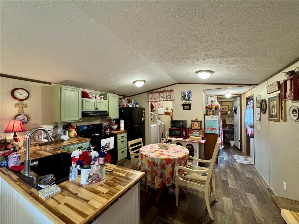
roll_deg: +0.8
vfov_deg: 85.7
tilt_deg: +0.1
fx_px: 121
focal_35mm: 14
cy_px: 112
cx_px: 150
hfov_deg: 102.1
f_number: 2.2
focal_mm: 2.22
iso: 500
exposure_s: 1/60
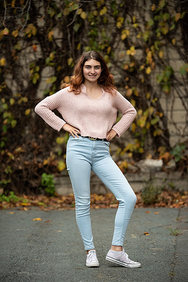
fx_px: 877
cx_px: 94
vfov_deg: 18.3
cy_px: 141
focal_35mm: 112
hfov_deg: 12.2
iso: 800
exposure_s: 1/250
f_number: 2.8
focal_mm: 112
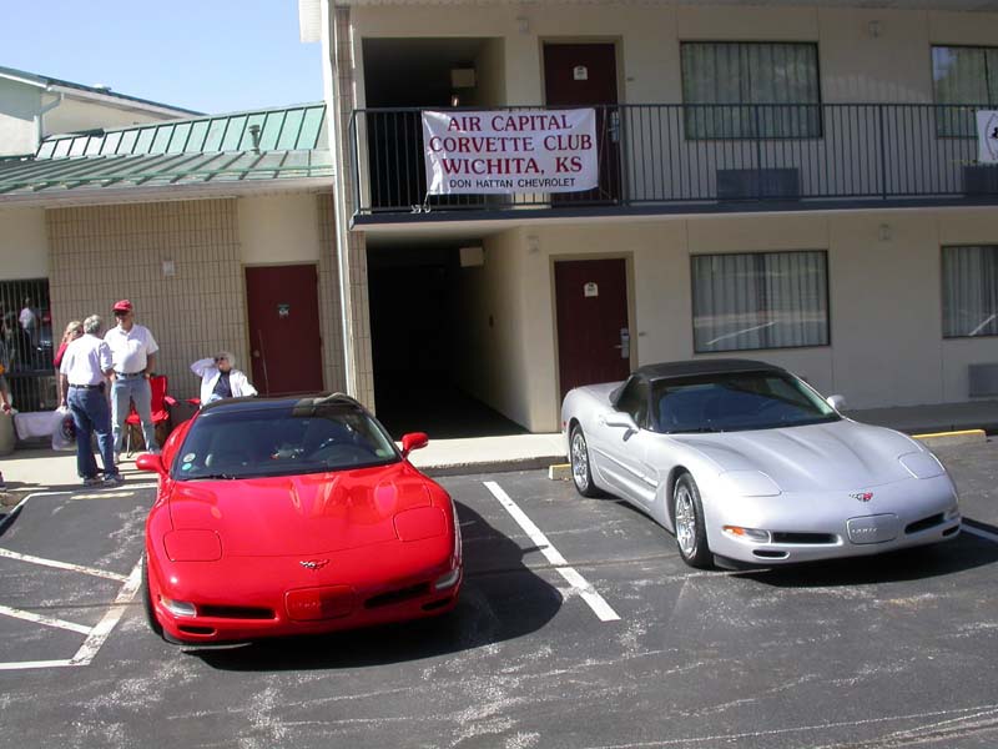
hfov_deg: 49.0
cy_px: 374
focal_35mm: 38
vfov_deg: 37.7
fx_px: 1096
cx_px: 499
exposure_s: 1/265
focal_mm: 7.85
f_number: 6
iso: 100
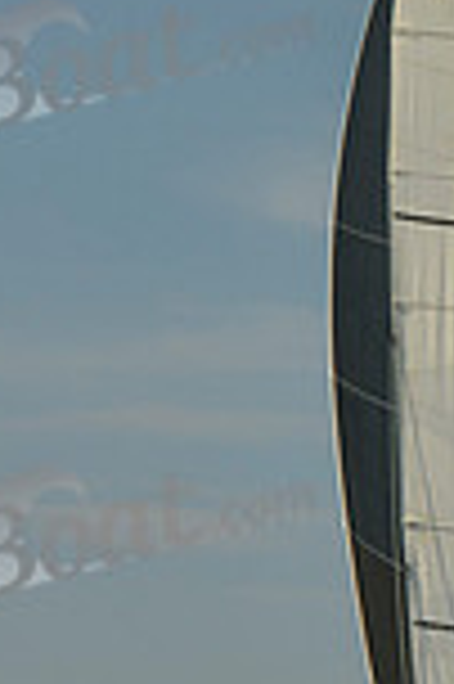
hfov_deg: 3.5
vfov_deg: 5.3
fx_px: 7394
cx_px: 551
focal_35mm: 390
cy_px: 266
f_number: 9
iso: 200
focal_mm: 102
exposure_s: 1/1250
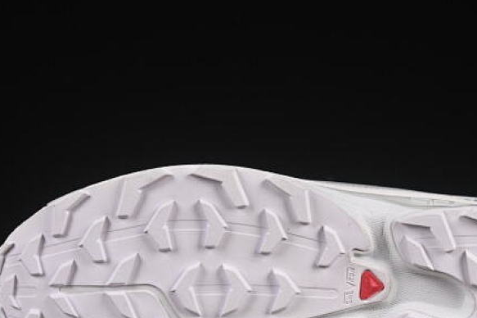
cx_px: 320
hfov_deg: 14.7
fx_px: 1841
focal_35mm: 139
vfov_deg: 9.8
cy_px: 220
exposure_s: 1/80
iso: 160
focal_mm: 50
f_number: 8
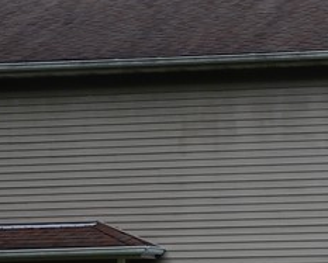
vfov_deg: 8.6
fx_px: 1750
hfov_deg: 10.6
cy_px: 191
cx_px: 311
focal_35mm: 180
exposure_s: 1/400
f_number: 4
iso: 80
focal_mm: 7.5
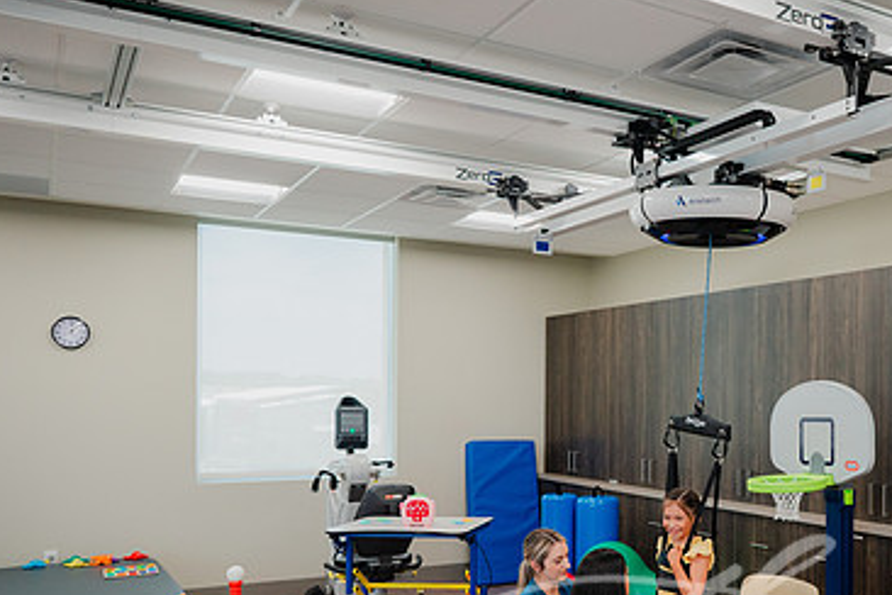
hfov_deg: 48.3
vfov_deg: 34.7
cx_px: 695
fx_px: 941
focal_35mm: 38
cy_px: 397
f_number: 4.5
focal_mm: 24
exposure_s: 1/160
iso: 1000
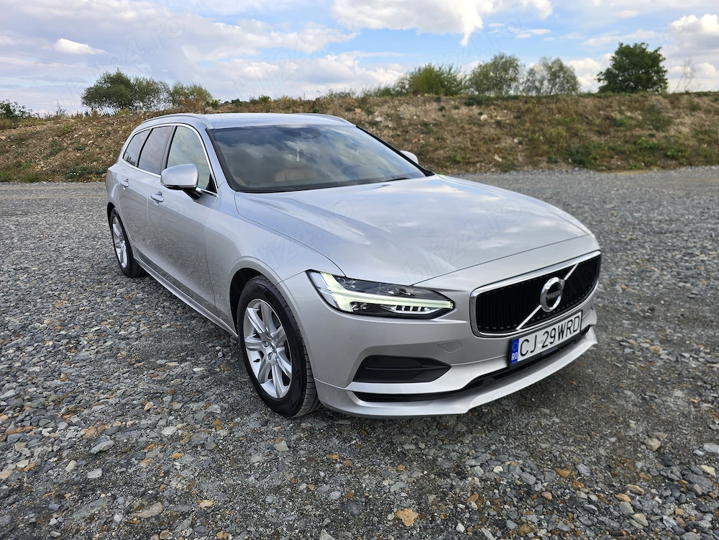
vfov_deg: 58.9
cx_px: 360
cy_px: 270
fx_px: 478
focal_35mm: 23
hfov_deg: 73.9
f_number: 1.7
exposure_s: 1/304
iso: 12
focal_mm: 6.3
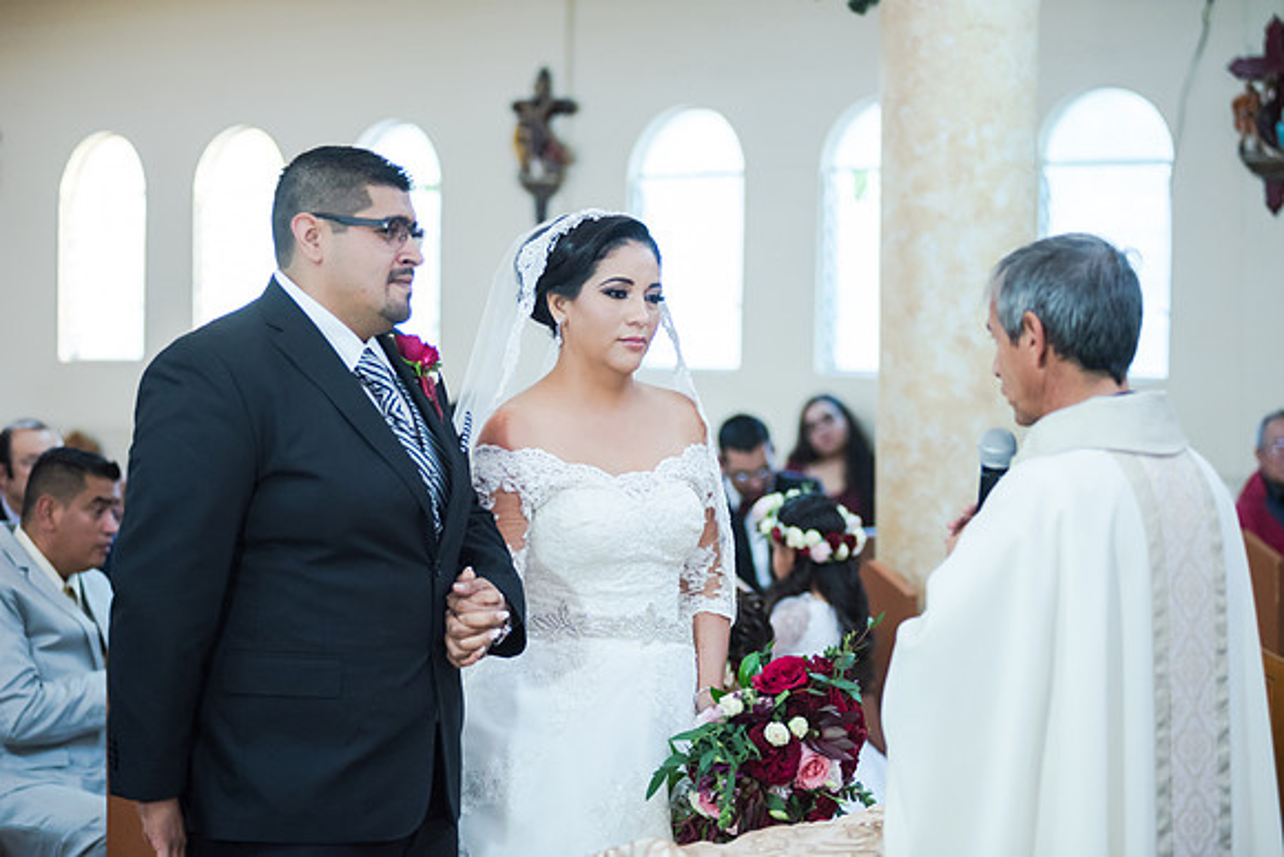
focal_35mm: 92
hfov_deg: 22.1
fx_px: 3282
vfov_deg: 14.9
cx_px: 642
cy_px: 428
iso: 1600
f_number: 2.8
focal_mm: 92
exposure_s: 1/160
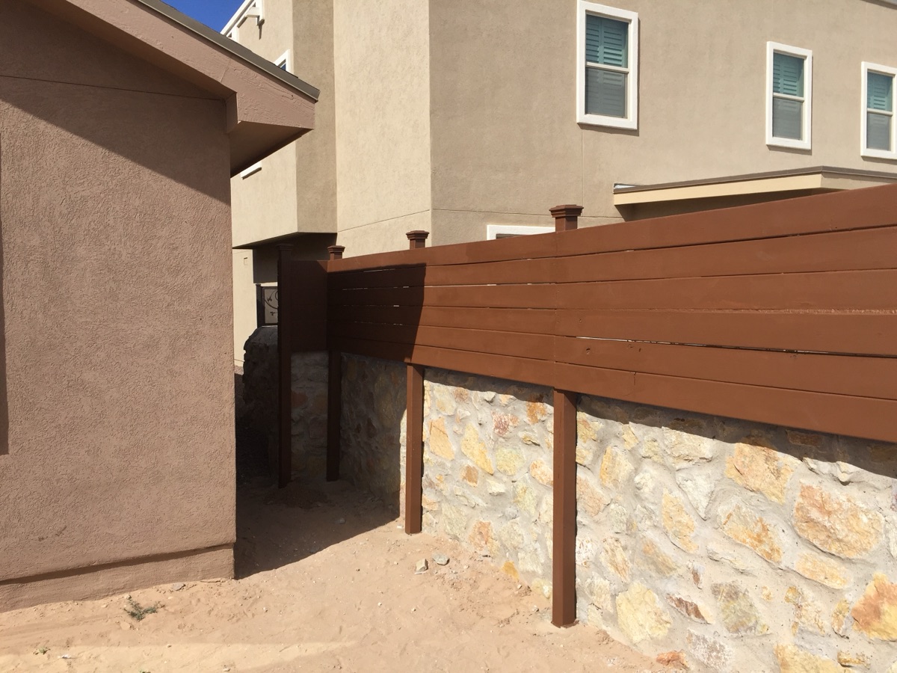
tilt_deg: -2.4
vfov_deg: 48.2
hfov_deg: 61.7
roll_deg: +0.4
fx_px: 751
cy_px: 336
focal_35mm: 29
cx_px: 448
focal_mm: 4.15
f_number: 2.2
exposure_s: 1/2825
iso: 32
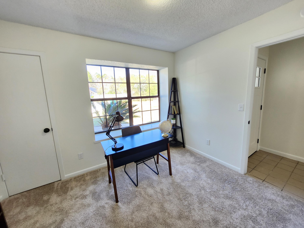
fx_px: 114
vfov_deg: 89.9
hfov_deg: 106.2
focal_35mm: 13
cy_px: 114
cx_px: 152
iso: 125
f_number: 2.2
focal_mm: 1.74
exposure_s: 1/60
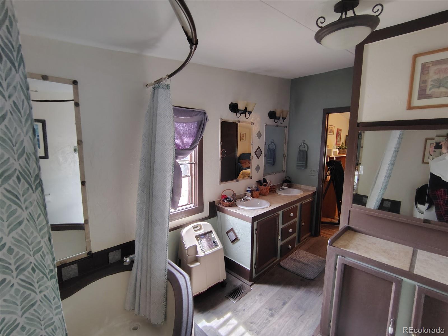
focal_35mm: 16
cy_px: 168
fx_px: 207
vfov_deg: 78.1
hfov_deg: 94.5
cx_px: 224
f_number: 2.2
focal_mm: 2.13
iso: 720
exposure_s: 1/24
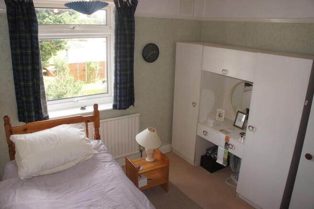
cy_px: 104
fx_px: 235
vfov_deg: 47.8
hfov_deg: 67.4
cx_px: 157
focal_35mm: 27
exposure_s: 1/80
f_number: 4.5
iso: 200
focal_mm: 18
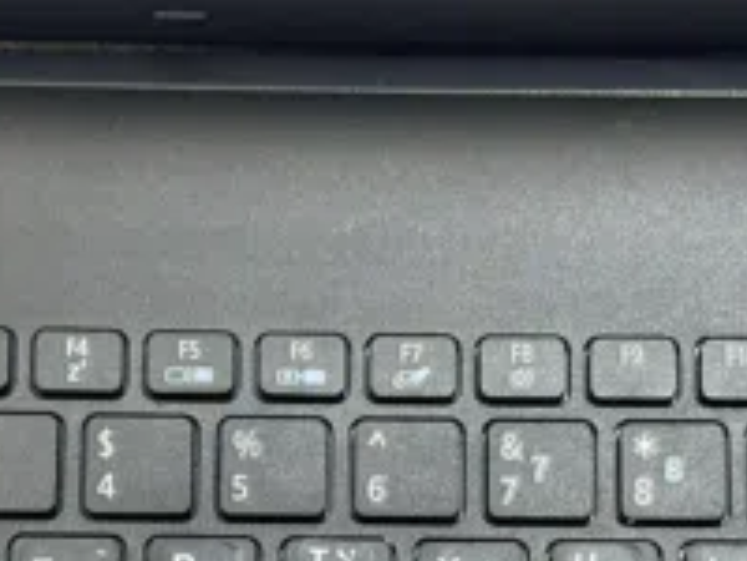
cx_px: 497
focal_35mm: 112
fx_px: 2417
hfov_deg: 17.5
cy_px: 759
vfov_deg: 12.7
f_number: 1.78
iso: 320
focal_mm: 6.76
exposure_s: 1/36
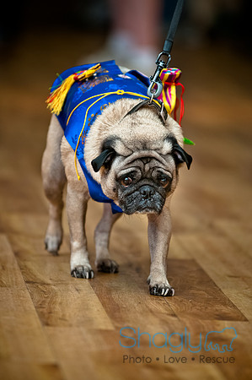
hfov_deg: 4.6
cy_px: 190
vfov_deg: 6.9
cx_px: 126
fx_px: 3157
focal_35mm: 300
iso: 200
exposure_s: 1/200
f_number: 2.8
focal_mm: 200
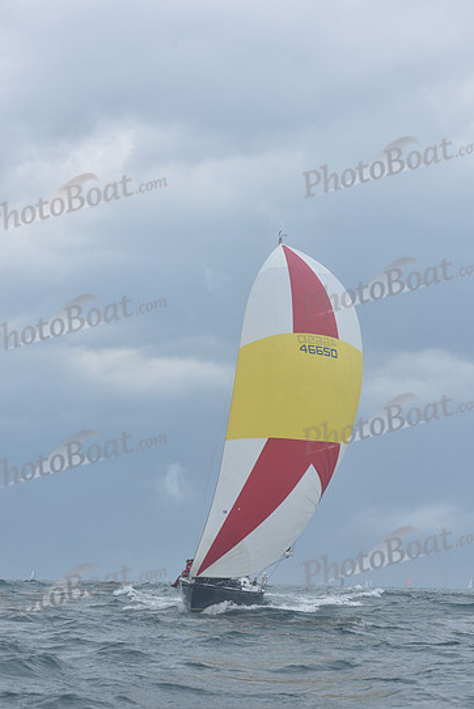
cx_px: 235
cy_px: 372
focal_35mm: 92
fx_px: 1815
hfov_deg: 14.9
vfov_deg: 22.1
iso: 320
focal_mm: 86
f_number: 6.3
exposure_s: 1/800
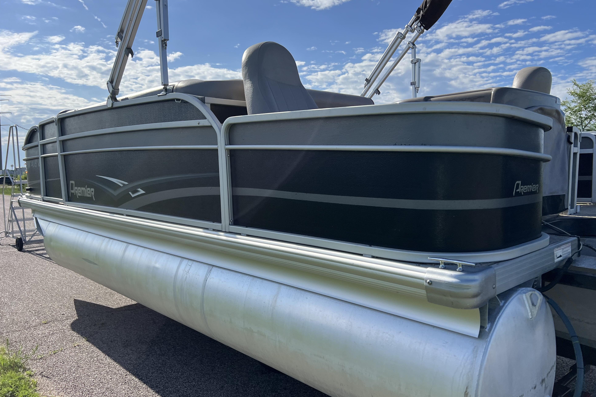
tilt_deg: -2.7
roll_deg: +1.3
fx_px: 464
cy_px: 205
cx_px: 300
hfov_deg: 65.5
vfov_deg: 46.4
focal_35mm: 28
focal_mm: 5.7
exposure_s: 1/4444
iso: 50
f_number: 1.5
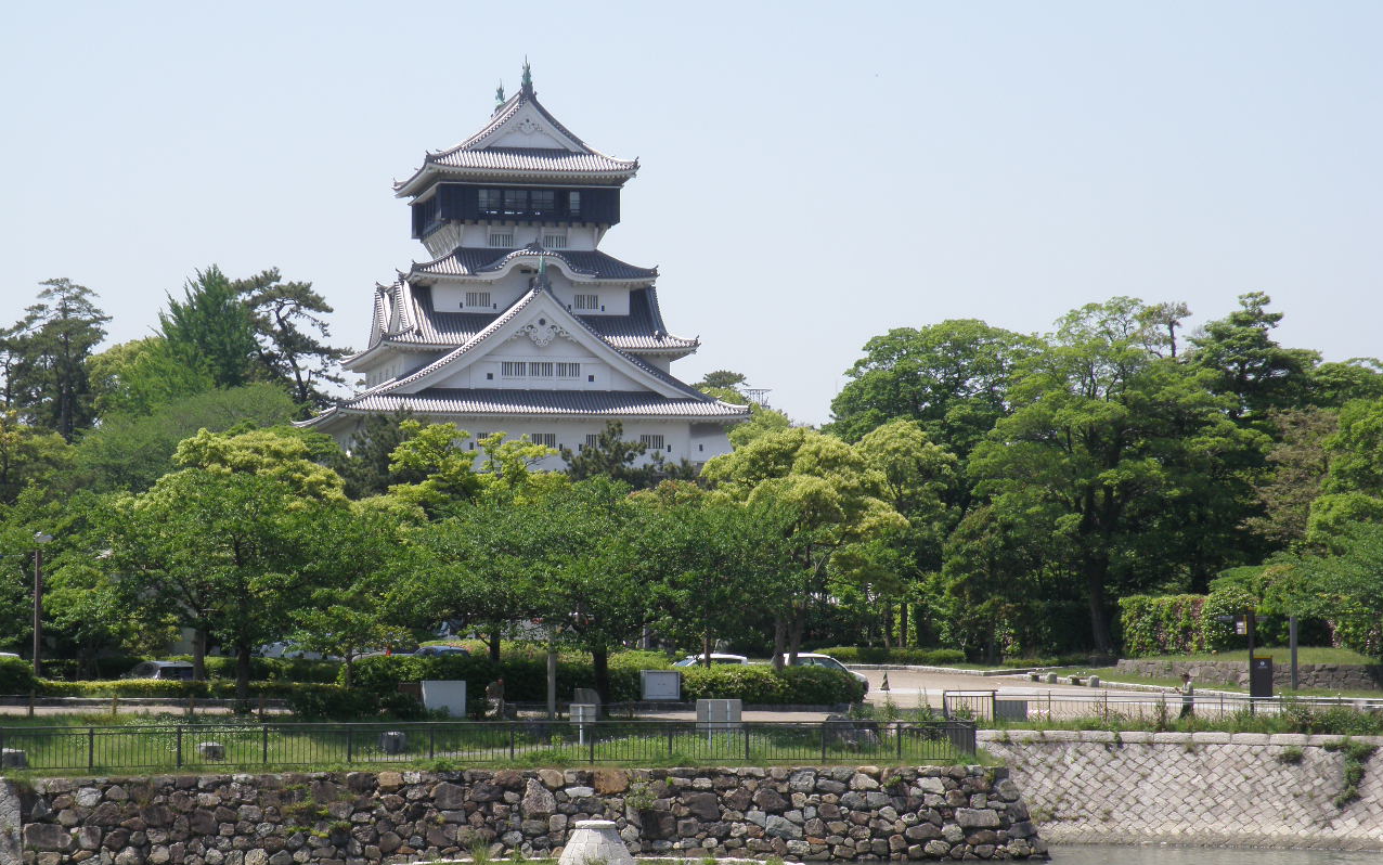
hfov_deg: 17.7
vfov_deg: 11.1
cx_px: 693
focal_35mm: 118
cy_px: 468
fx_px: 4448
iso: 100
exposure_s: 1/320
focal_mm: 19.78
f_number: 5.6
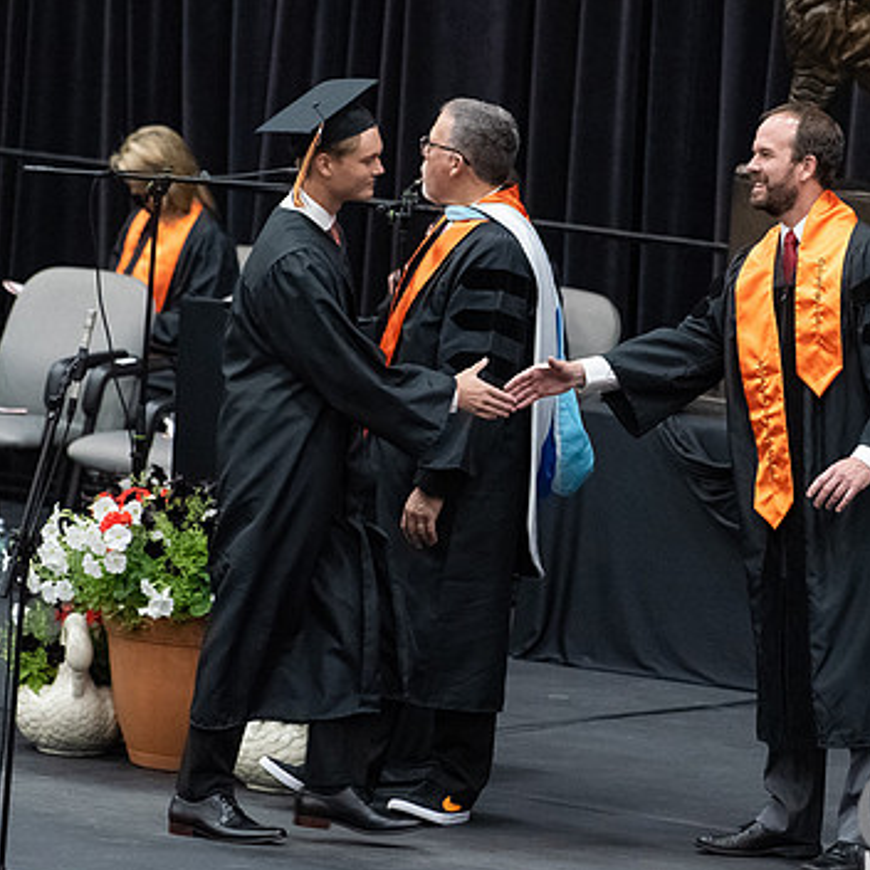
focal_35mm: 401
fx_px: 11402
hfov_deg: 4.4
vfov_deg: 4.4
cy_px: 379
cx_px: 629
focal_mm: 200
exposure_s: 1/250
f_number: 3.2
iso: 2500
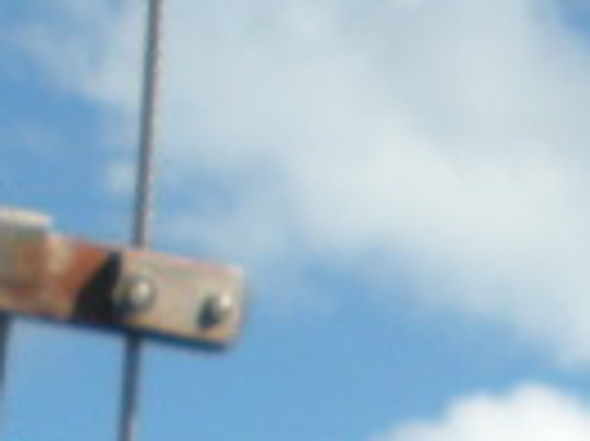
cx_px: 1324
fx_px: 4785
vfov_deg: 5.2
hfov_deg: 6.7
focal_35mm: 281
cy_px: 864
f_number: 3.5
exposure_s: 1/629
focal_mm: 6.3
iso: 64
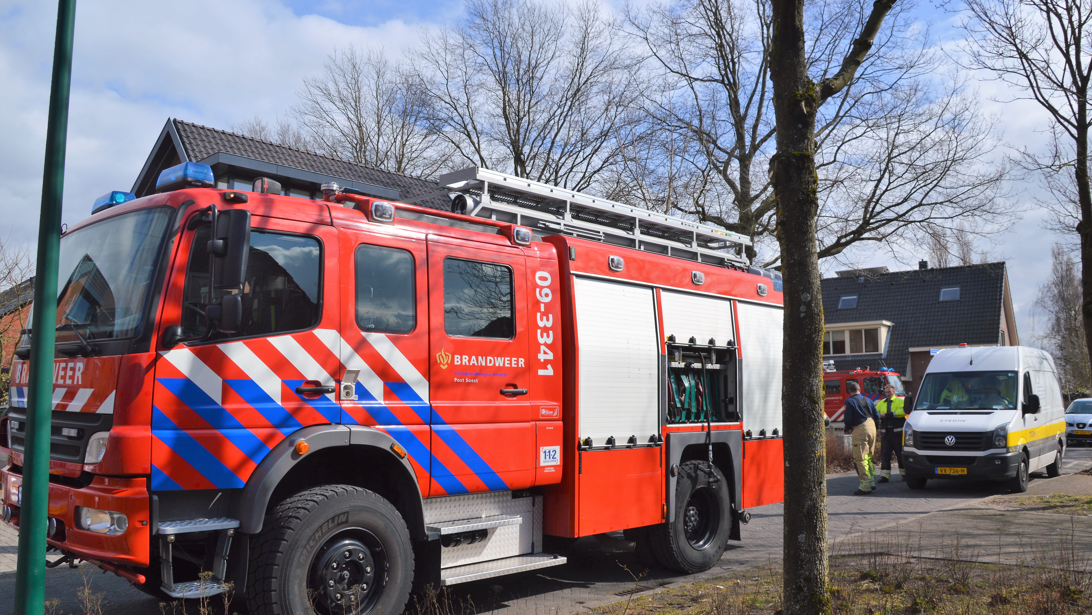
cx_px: 559
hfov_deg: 66.1
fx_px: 840
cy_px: 317
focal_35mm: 29
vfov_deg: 40.2
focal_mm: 18
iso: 100
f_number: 9
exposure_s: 1/320
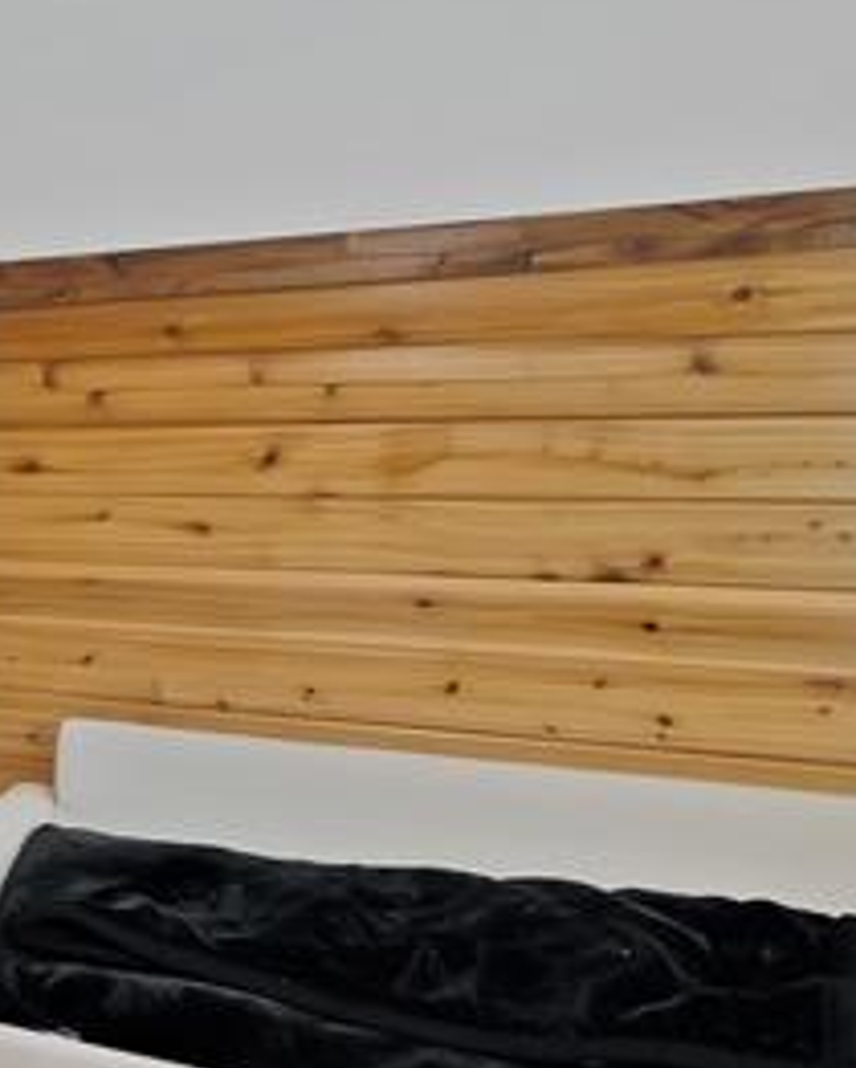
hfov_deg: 20.6
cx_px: -762
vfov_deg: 41.9
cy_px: 452
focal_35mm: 44
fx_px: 1392
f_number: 9
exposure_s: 1/5
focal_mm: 12
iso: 640
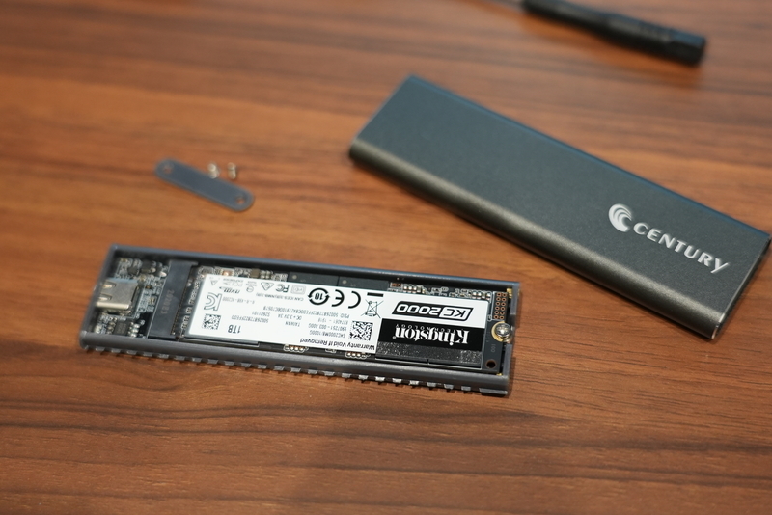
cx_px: 386
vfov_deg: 25.5
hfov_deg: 37.5
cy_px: 258
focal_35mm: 53
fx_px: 1137
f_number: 4
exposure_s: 1/60
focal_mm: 53
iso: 2500
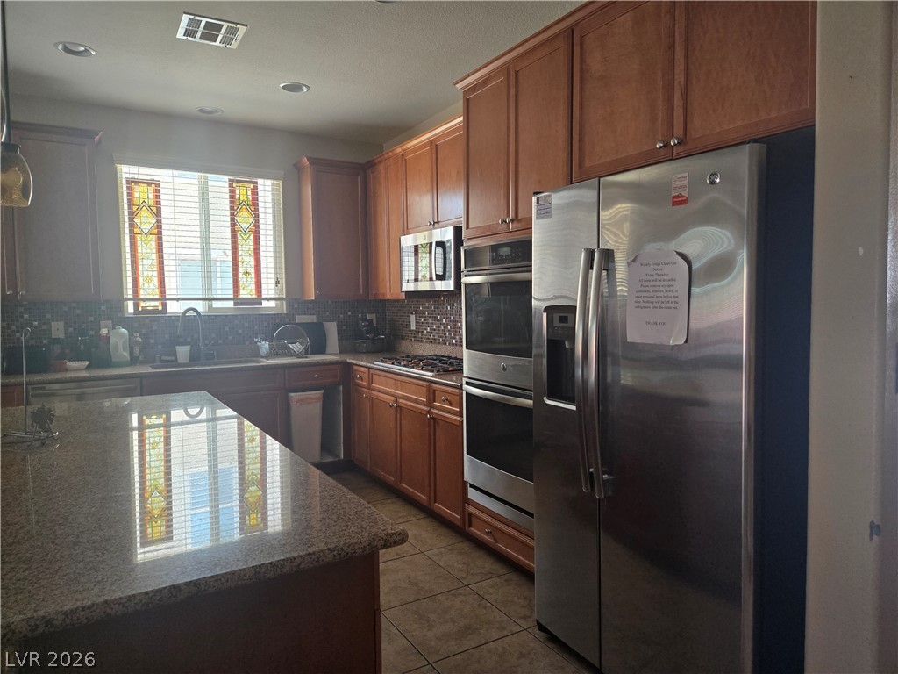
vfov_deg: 58.9
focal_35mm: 23
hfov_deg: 73.9
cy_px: 337
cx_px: 449
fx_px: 597
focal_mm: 5.4
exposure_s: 1/120
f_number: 1.8
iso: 400
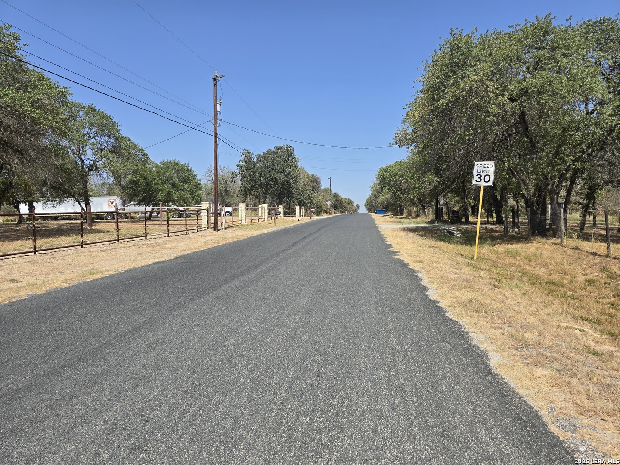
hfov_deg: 73.9
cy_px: 232
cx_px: 310
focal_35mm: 23
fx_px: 412
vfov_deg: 58.9
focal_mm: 6.3
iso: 12
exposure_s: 1/769
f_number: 1.7
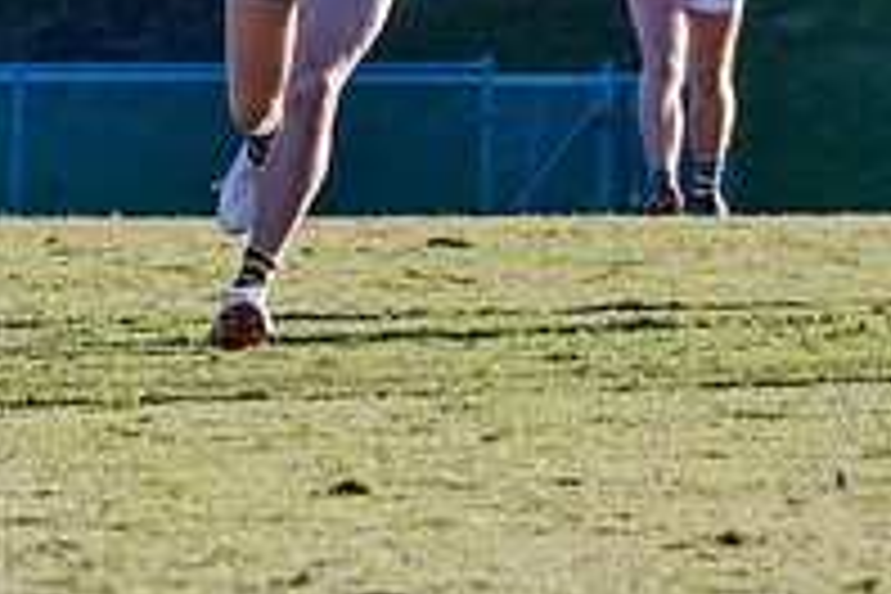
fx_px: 27817
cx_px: -1254
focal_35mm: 1124
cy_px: -237
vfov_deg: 1.2
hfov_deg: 1.8
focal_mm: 170
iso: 1000
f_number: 5.6
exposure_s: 1/2000
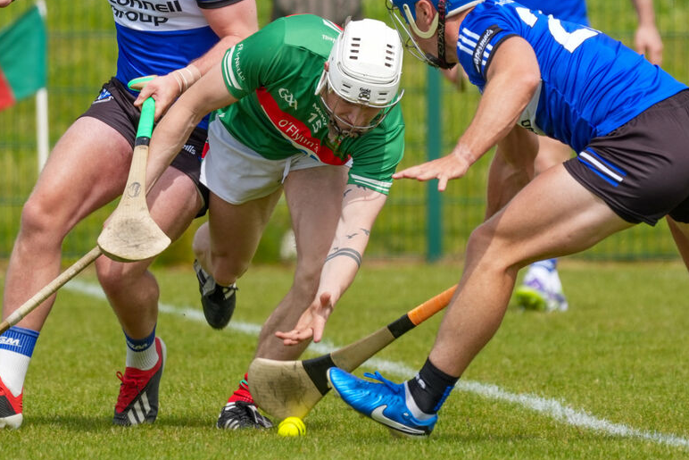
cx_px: 341
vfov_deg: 1.5
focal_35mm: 923
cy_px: 137
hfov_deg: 2.2
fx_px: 17667
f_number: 6.3
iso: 250
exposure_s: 1/1000
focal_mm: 594
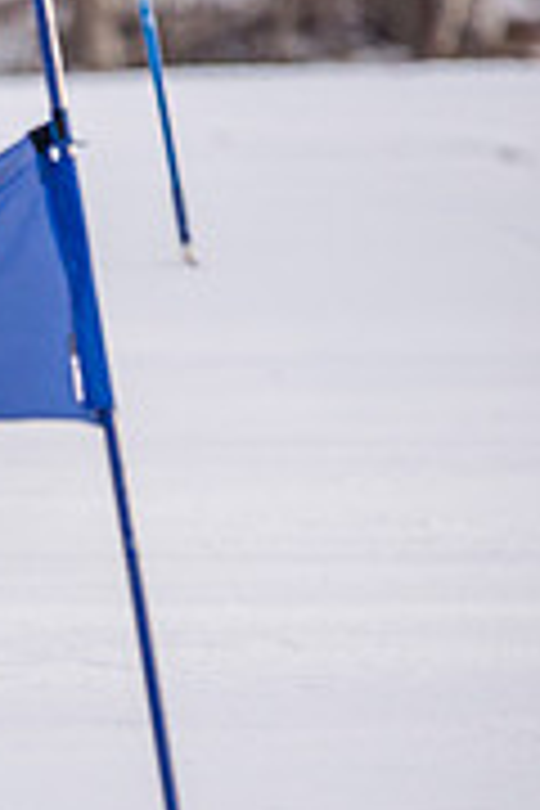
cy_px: 590
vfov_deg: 1.1
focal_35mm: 1936
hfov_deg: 0.7
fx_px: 43557
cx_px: -742
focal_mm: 600
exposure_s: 1/2500
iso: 800
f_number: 6.3
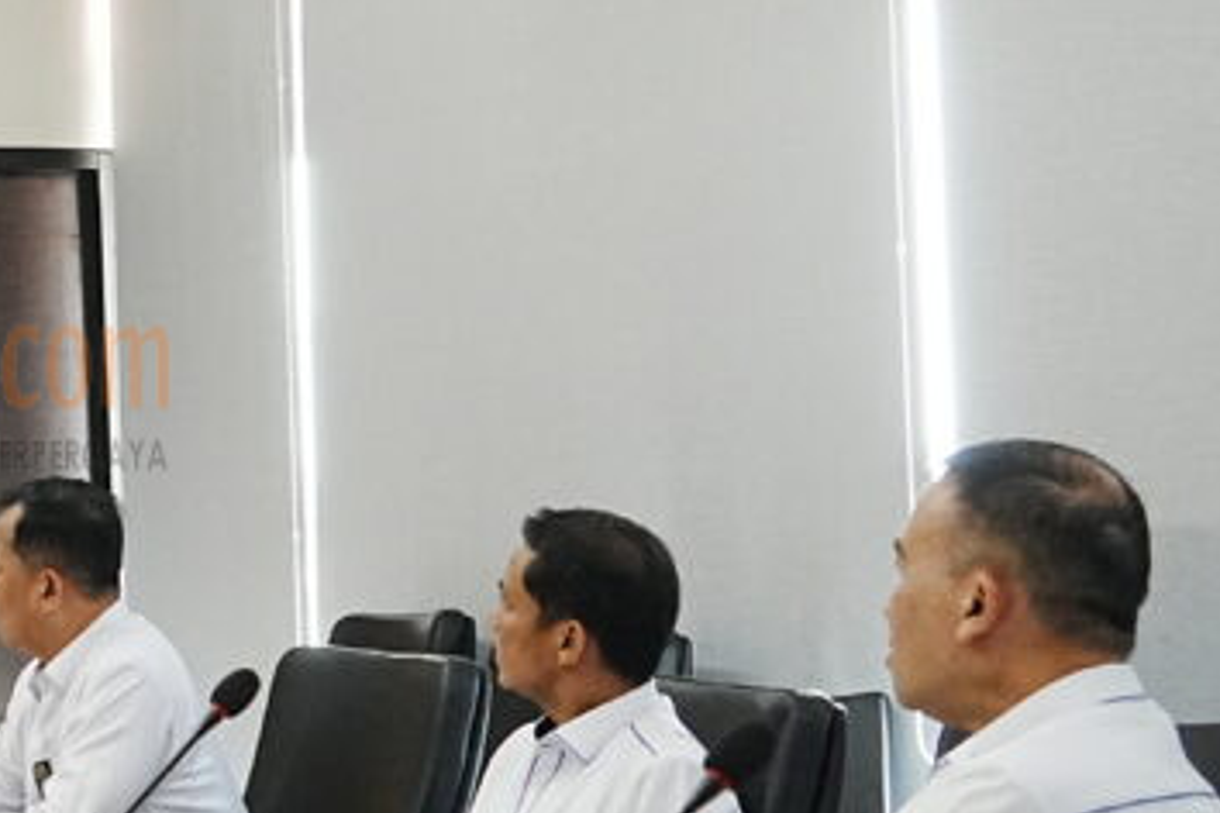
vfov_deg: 16.3
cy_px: 391
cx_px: -352
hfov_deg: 21.9
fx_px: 2846
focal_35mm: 84
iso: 5000
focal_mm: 29
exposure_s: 1/100
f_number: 5
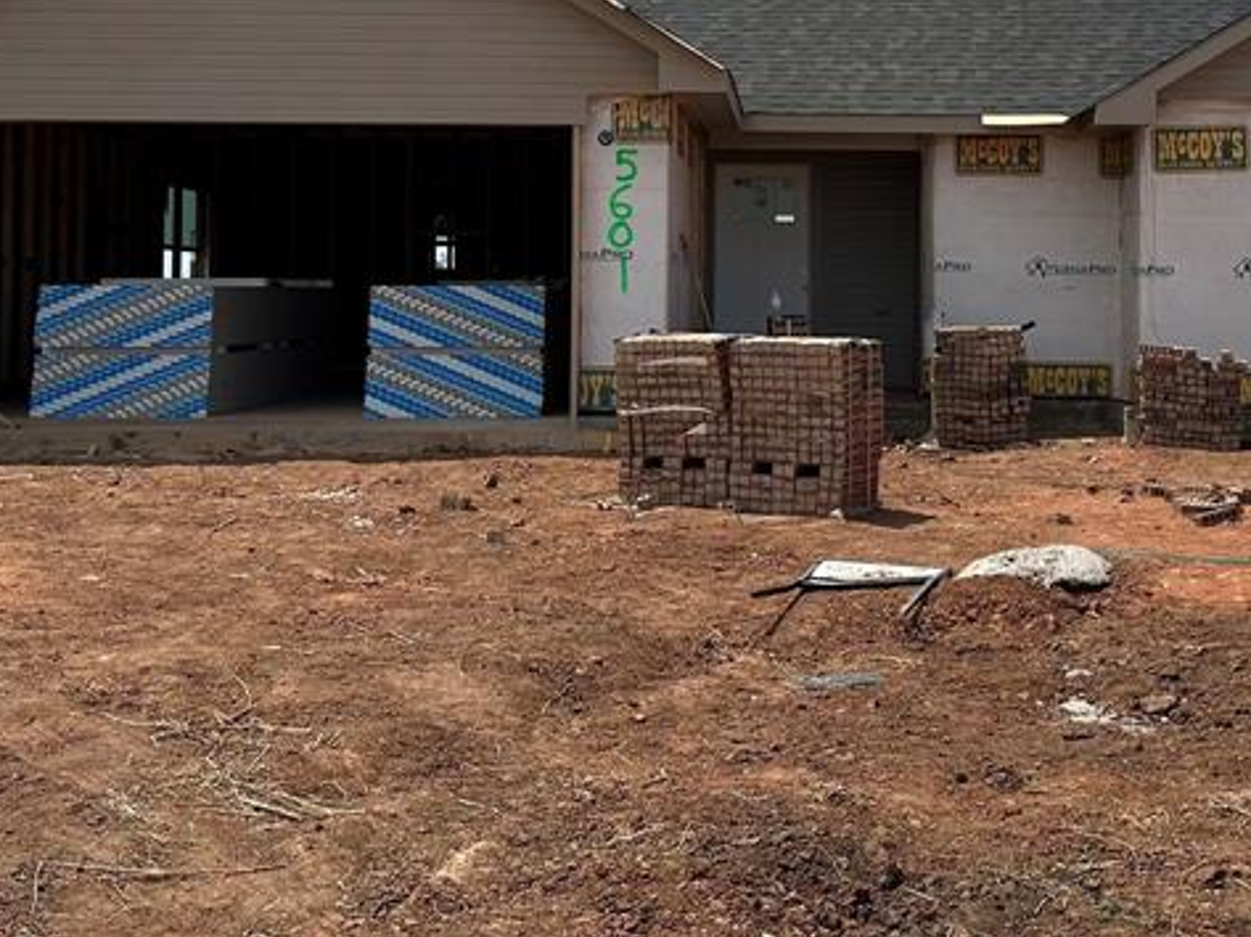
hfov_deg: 36.6
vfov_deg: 27.7
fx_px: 1878
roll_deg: -0.3
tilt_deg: +2.6
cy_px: 251
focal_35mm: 52
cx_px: 786
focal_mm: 6.86
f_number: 1.78
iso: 80
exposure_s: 1/5525
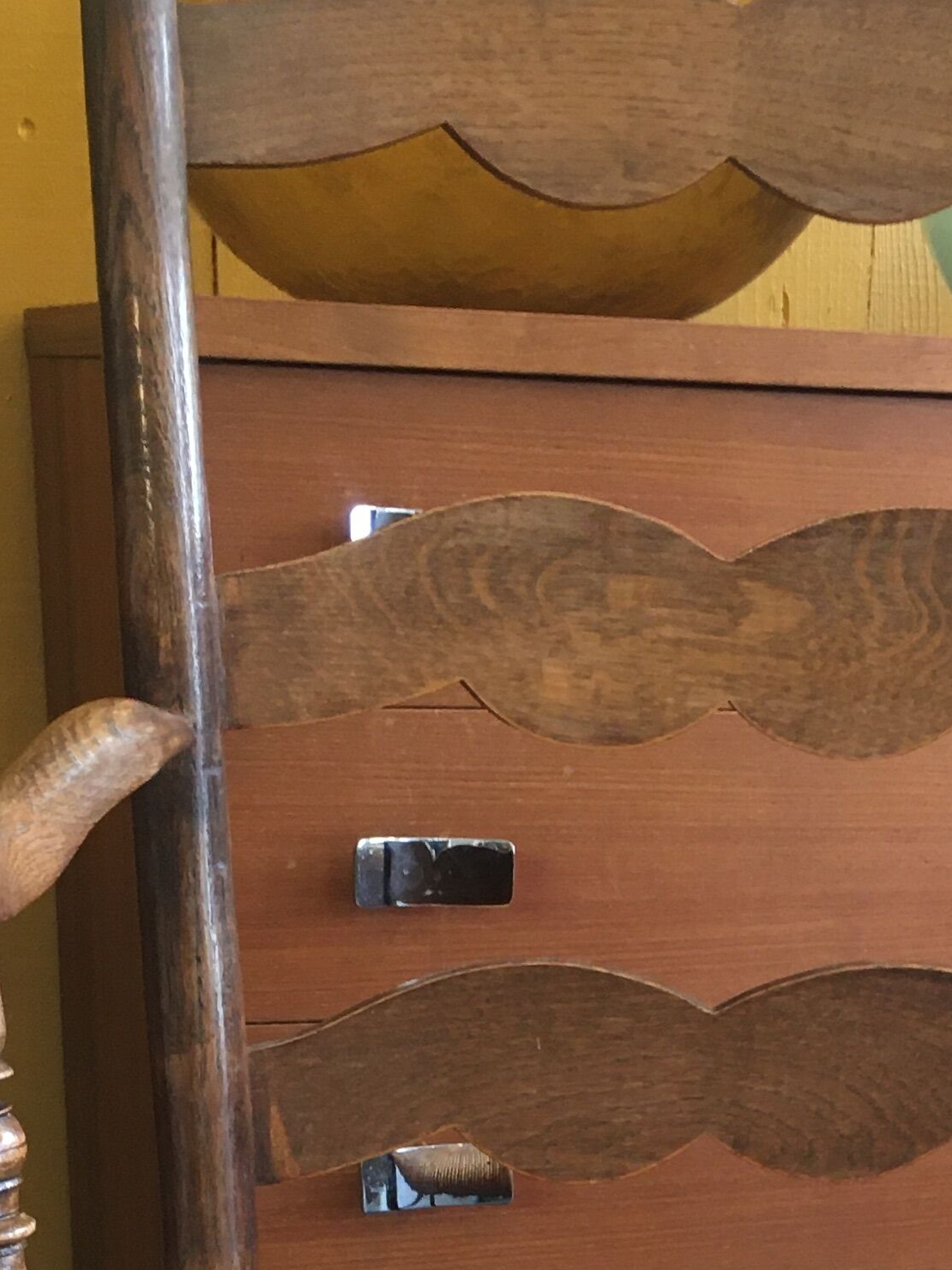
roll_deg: -3.5
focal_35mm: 79
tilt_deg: -21.4
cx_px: 747
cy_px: 1573
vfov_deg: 22.5
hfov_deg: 18.5
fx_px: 2897
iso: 100
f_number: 2.2
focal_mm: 4.15
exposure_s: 1/33
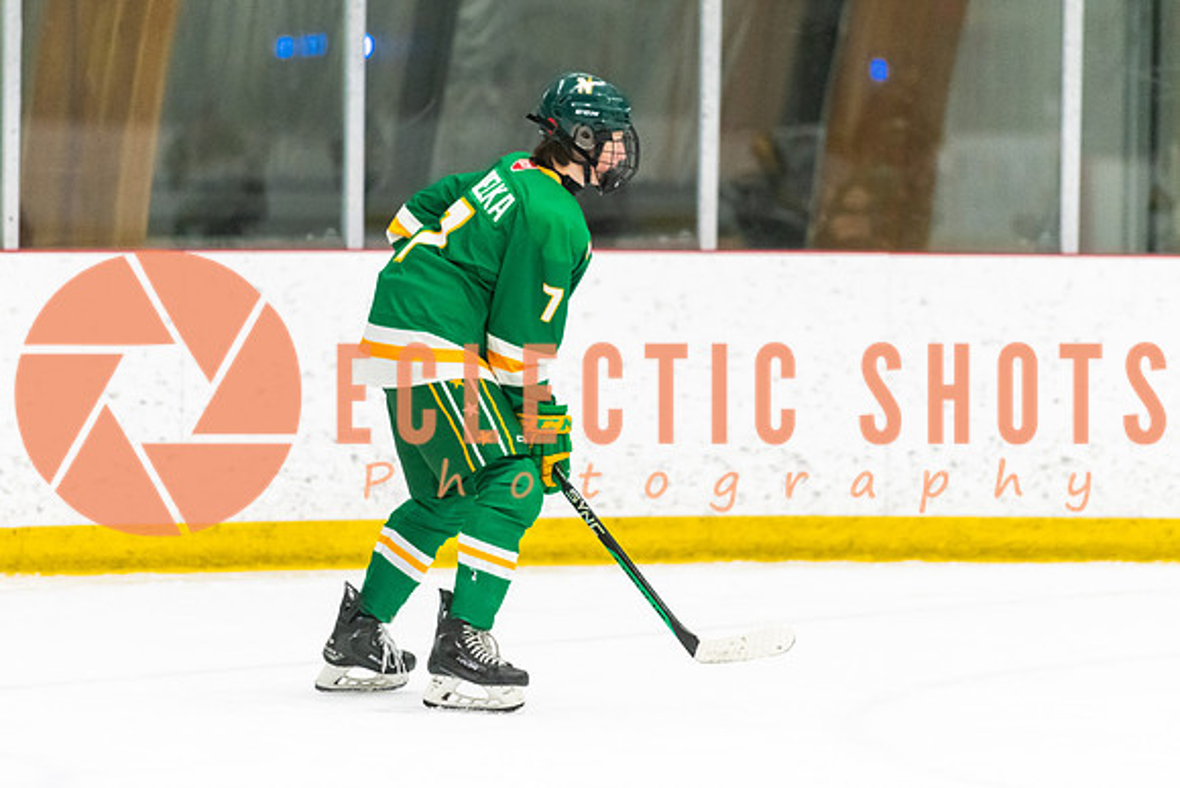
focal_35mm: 259
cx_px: 555
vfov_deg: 5.3
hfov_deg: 7.9
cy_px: 324
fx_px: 8503
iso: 3200
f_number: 2.8
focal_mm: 200
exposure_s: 1/800
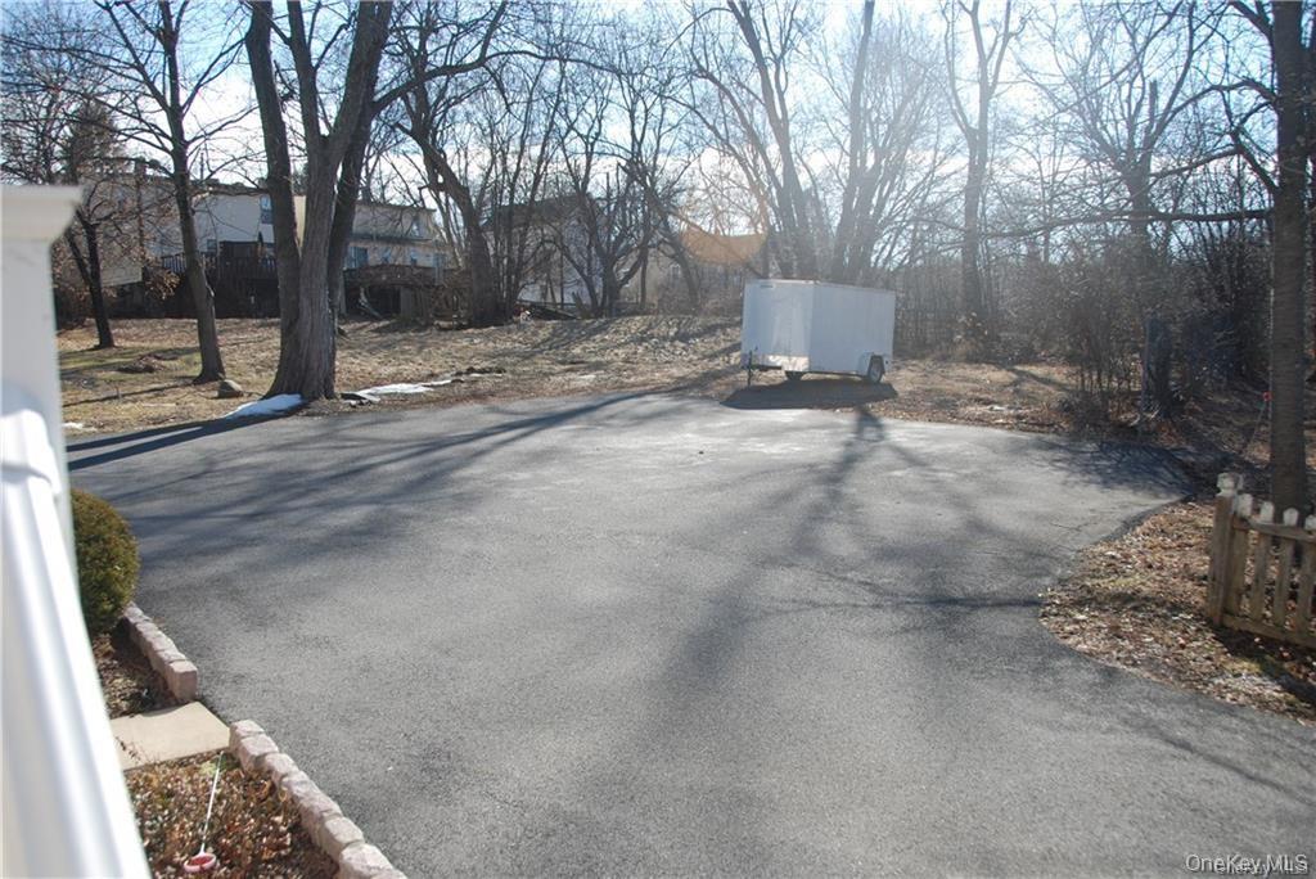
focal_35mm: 30
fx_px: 1097
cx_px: 658
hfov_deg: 61.9
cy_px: 440
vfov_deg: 43.7
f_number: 3.8
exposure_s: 1/500
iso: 110
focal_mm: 20
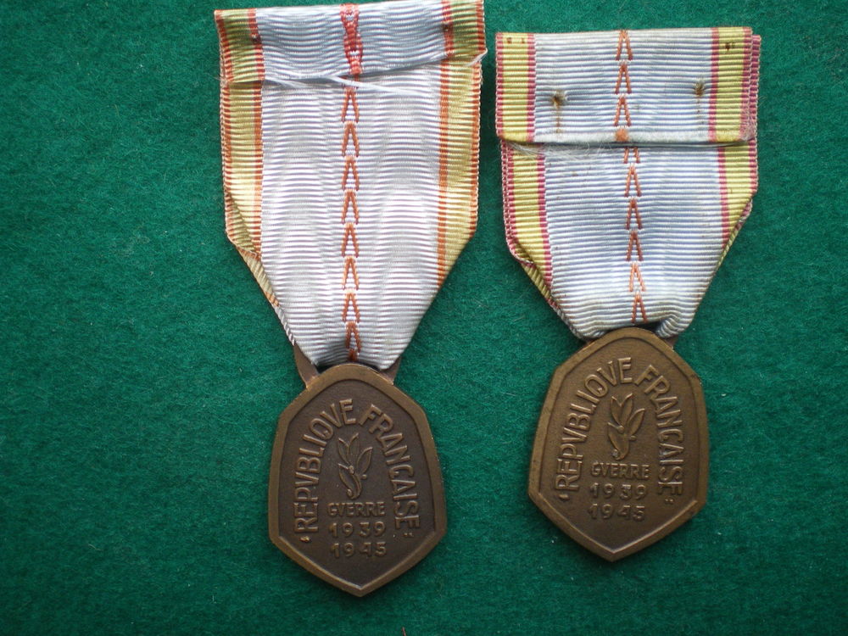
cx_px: 424
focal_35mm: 38
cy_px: 318
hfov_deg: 49.0
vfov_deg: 37.7
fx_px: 931
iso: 160
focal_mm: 6.3
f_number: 3.1
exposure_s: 1/50
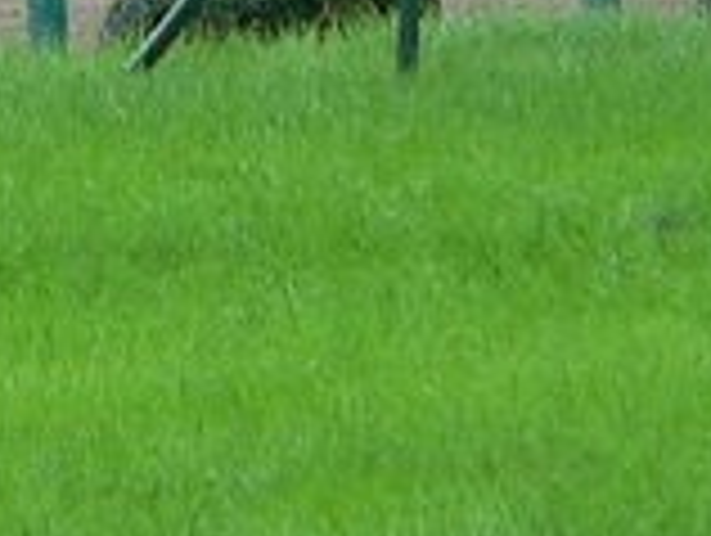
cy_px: -865
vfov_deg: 1.1
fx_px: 27956
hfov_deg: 1.5
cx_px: 14
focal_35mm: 1359
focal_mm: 35
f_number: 2.8
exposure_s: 1/40
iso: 80
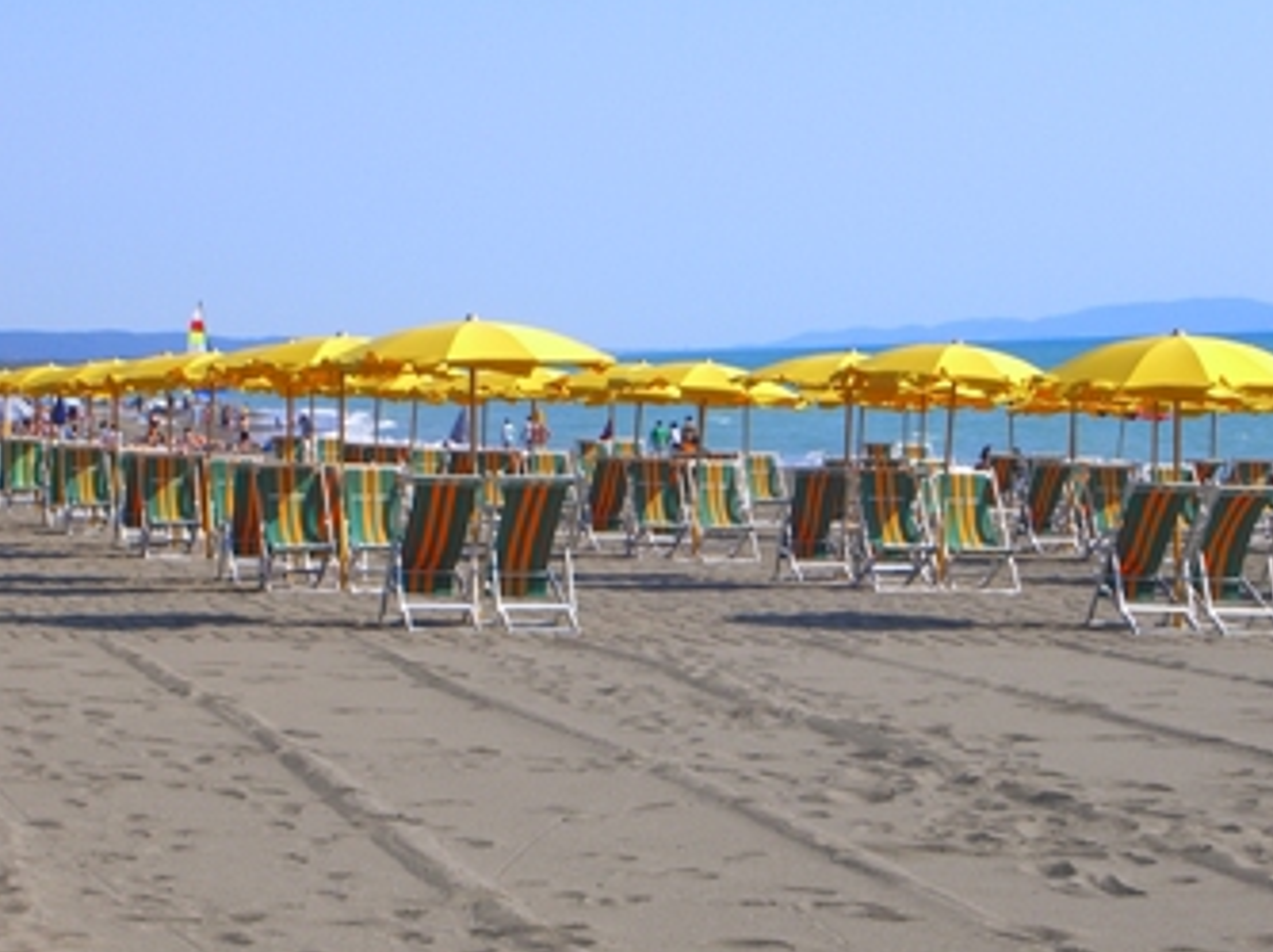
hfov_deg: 15.4
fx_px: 4702
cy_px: 520
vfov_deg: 11.6
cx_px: 768
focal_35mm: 128
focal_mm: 19.7
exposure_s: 1/320
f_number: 6.9
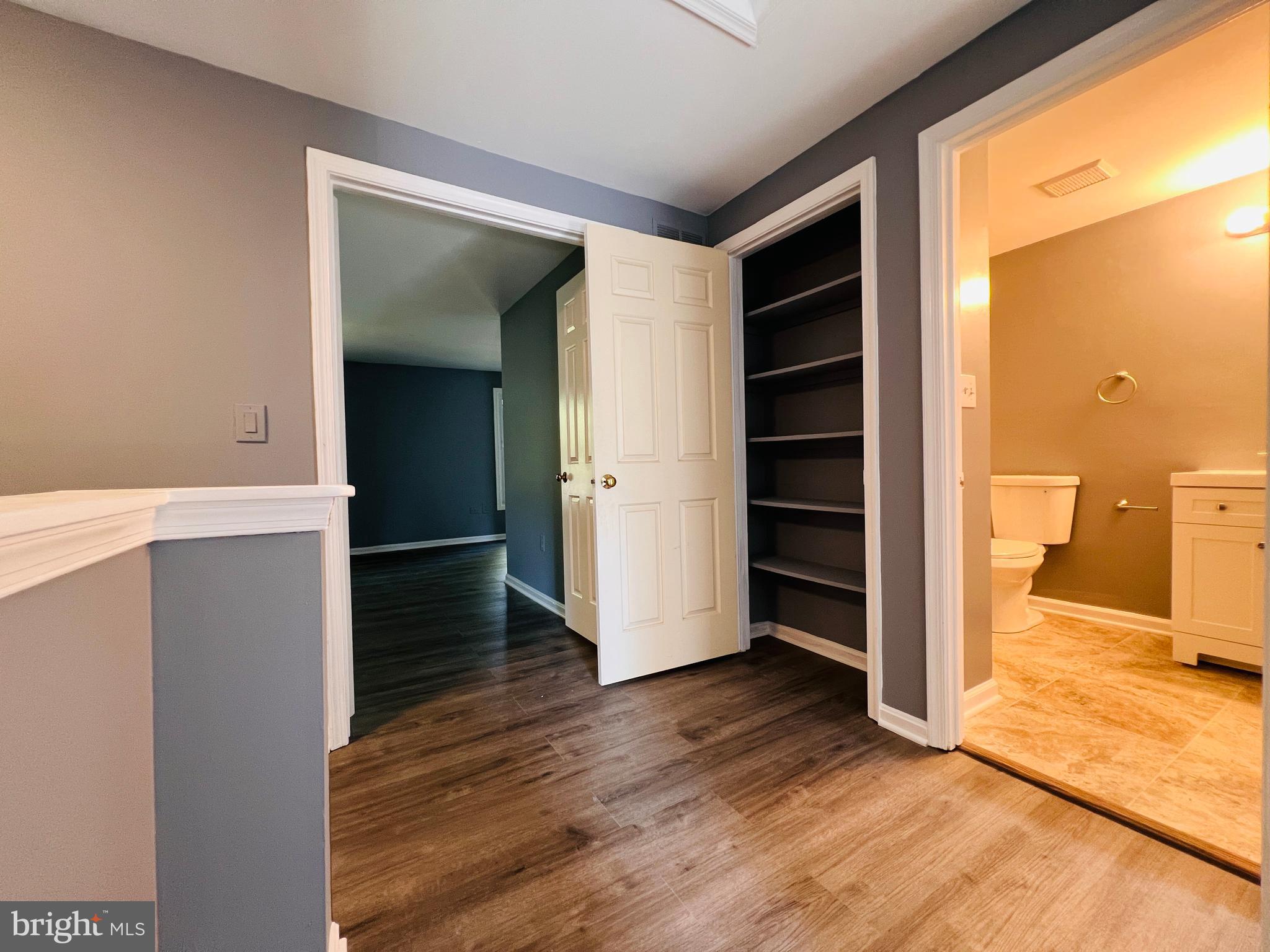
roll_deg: +1.1
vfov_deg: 89.9
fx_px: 477
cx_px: 635
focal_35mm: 13
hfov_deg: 106.2
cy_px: 476
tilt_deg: -1.8
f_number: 1.8
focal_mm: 1.57
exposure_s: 1/60
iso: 200
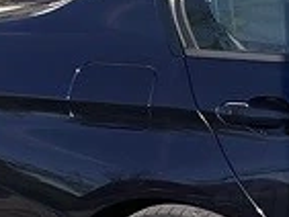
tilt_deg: -18.6
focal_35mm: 184
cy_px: 248
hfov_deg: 8.6
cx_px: 916
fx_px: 1537
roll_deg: +3.9
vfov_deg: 8.0
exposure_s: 1/3571
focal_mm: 5.7
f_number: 1.5
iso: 50
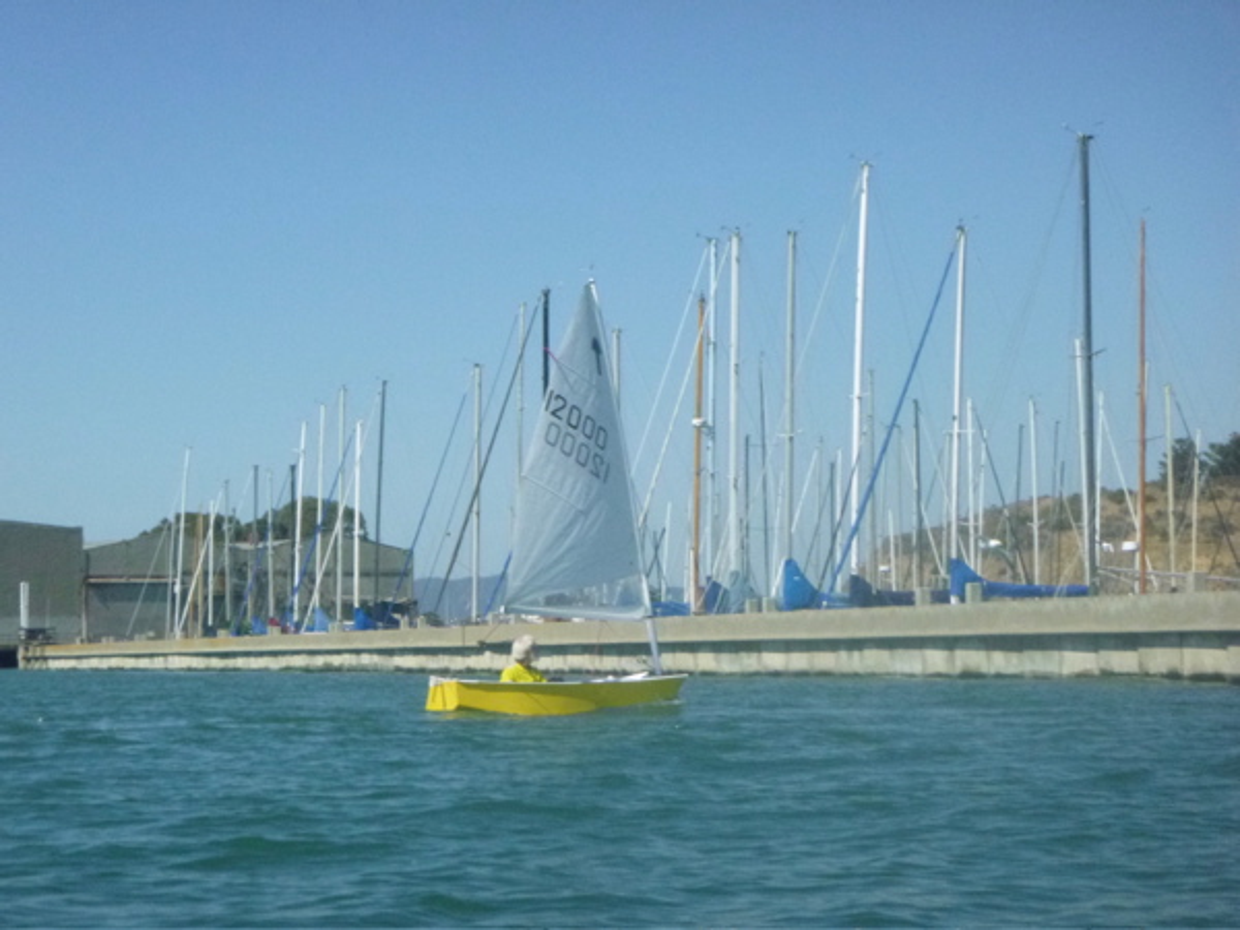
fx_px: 3582
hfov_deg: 19.6
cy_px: 465
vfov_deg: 14.8
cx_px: 620
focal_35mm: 100
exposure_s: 1/400
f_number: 13
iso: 400
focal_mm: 18
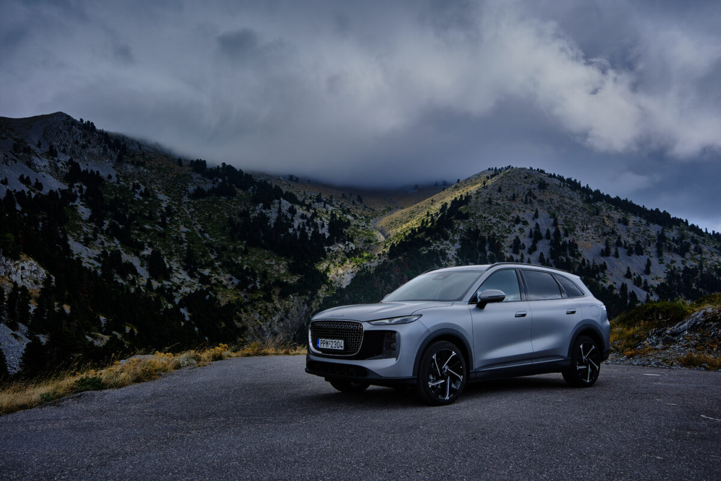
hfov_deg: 60.3
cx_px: 360
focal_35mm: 31
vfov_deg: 42.3
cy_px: 240
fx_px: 621
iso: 125
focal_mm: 20.6
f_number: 3.6
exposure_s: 1/1000
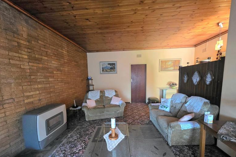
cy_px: 91
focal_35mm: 14
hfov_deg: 104.3
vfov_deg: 80.6
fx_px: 92
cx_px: 119
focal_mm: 2.2
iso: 1000
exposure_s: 1/50.3
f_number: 1.9
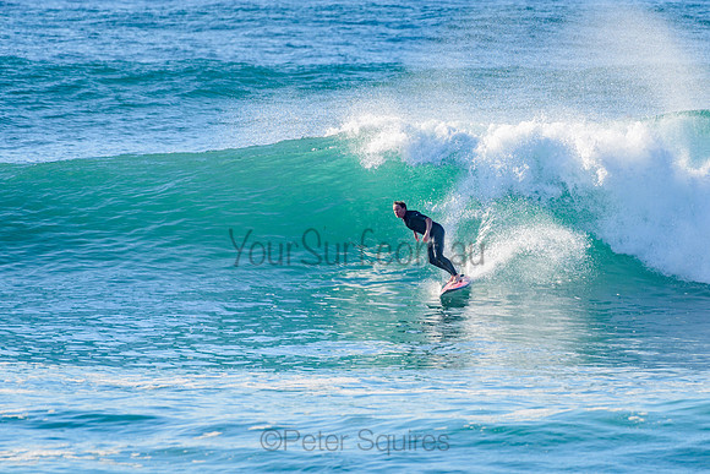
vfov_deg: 2.2
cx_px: 375
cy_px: 230
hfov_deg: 3.4
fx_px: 12096
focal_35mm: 613
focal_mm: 500
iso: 220
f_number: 5.6
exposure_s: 1/2000
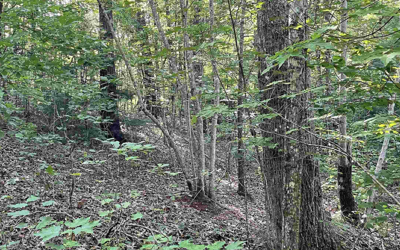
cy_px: 99
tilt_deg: -1.6
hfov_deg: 49.8
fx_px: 425
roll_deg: +4.2
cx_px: 146
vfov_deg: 32.7
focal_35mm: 39
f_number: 1.6
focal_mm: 4.2
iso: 125
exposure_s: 1/97
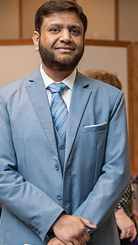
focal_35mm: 129
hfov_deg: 9.3
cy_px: 119
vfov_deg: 16.6
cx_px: 133
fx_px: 840
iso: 1600
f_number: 3.5
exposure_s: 1/200
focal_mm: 62
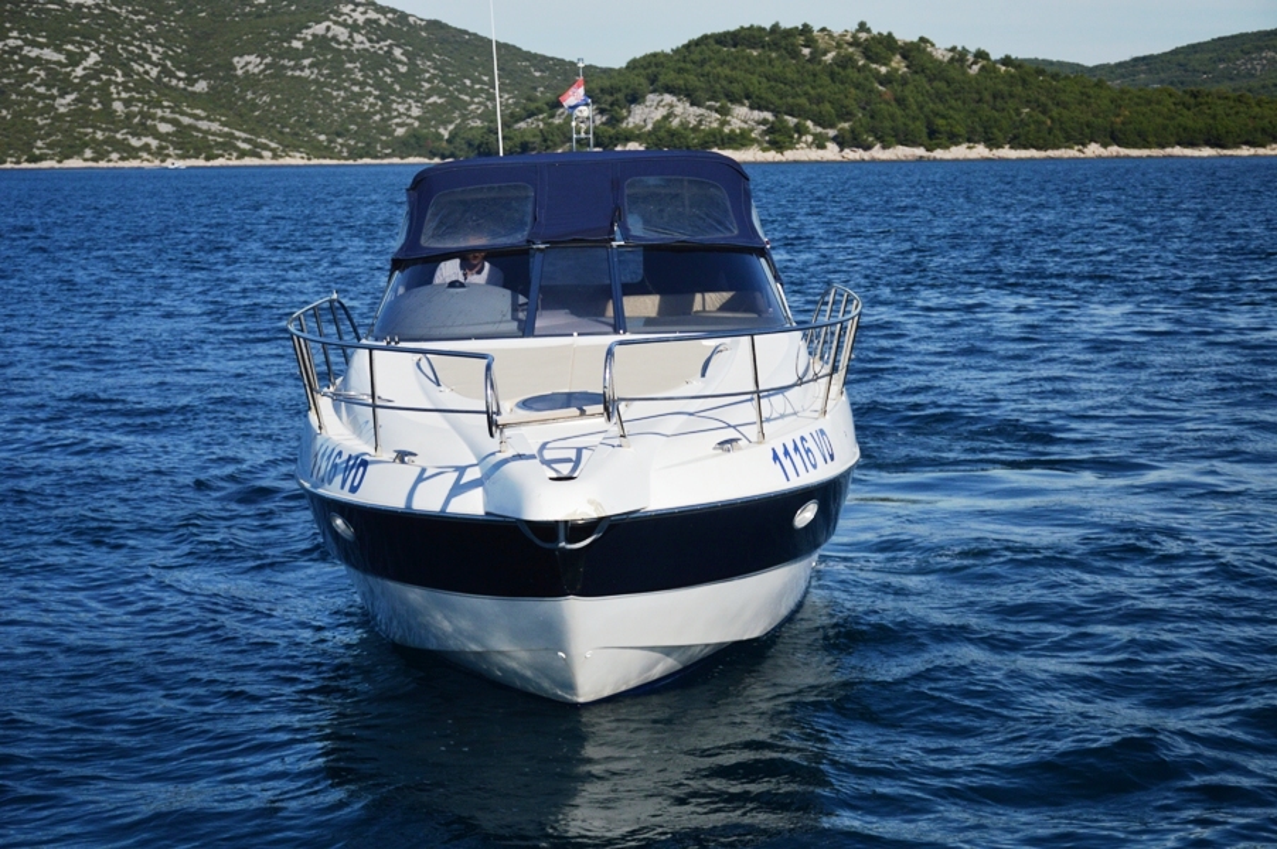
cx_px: 638
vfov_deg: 18.9
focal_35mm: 72
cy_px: 424
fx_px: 2552
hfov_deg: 28.1
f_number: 4.5
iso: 220
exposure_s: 1/4000
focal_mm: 48
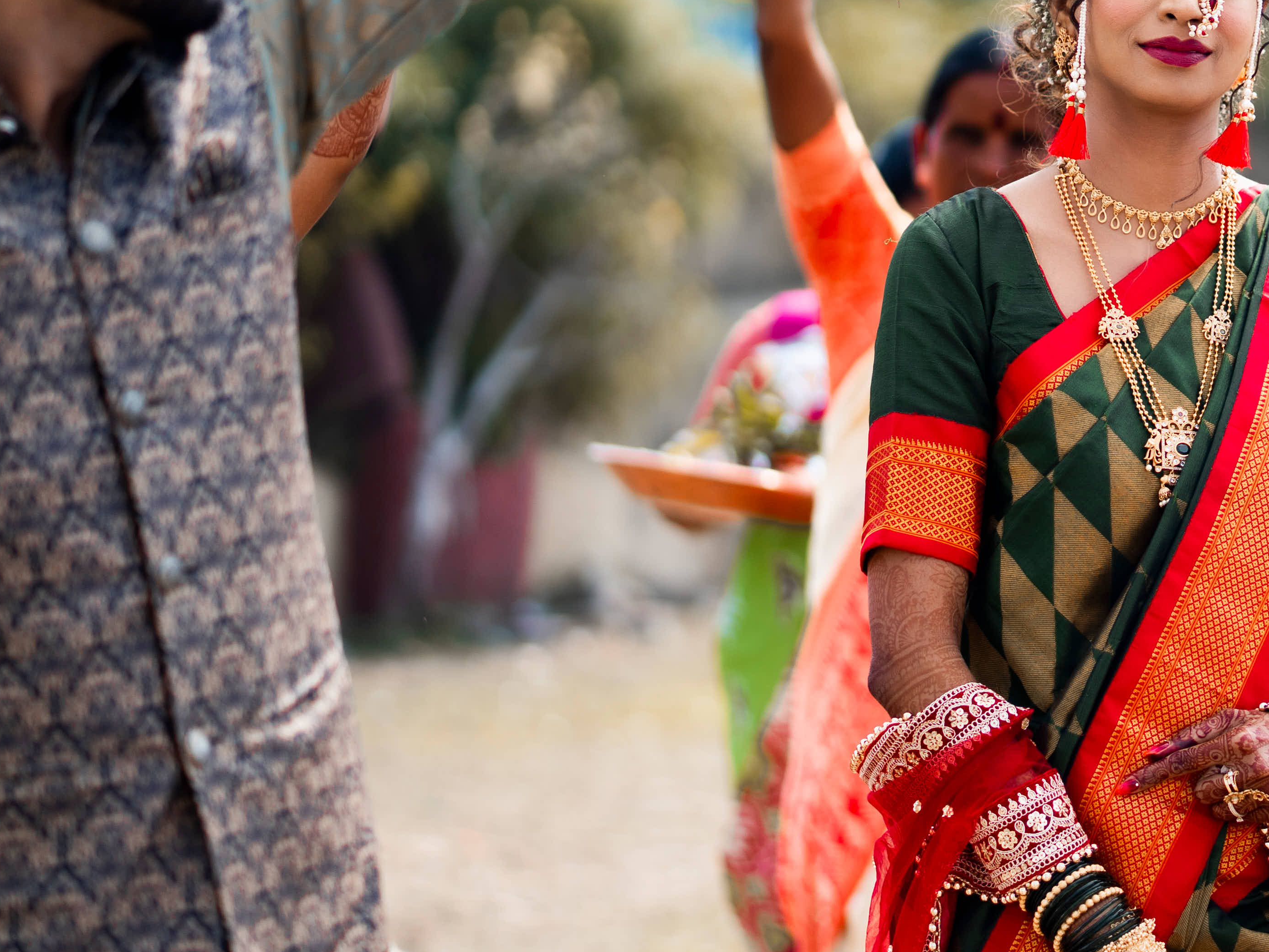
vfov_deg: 8.4
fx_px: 6453
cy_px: 341
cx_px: 1280
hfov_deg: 11.1
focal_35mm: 176
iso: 160
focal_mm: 85
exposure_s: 1/2000
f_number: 1.8
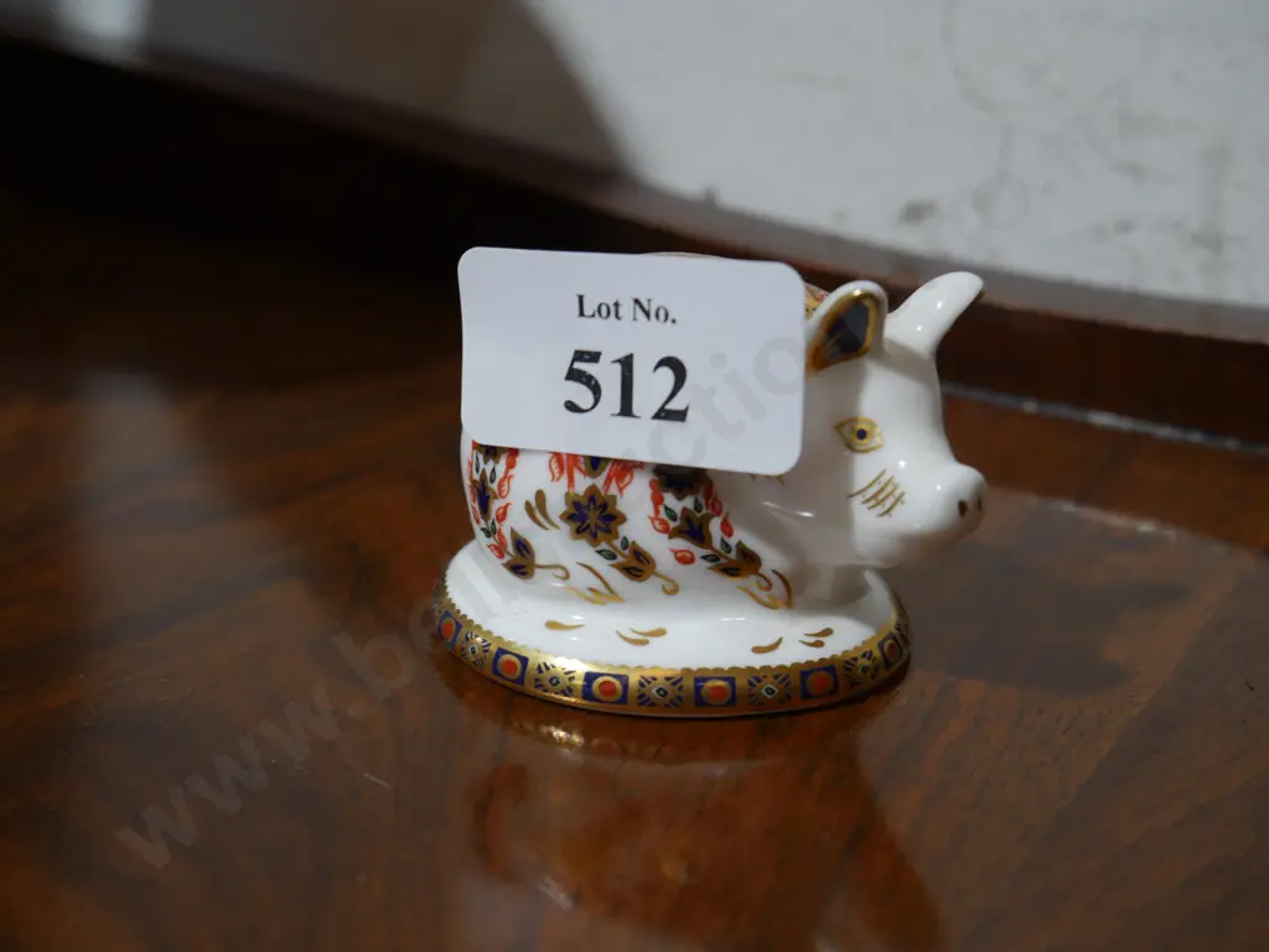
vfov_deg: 29.1
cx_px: 634
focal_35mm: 50
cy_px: 476
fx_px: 1834
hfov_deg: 38.2
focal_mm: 25
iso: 640
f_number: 5.3
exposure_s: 1/60
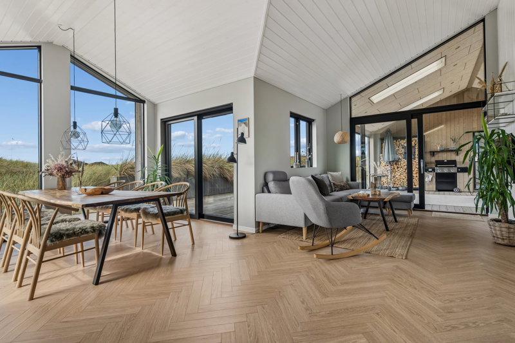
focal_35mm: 16
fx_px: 229
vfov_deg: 73.7
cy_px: 172
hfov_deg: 96.7
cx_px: 258
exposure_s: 1/80
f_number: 5.6
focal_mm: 16
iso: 400
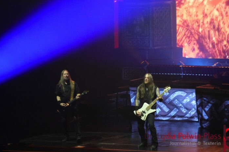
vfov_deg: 3.6
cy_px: 81
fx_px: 2429
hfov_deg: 5.4
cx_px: 123
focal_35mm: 382
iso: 6400
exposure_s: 1/100
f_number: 6.3
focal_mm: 232
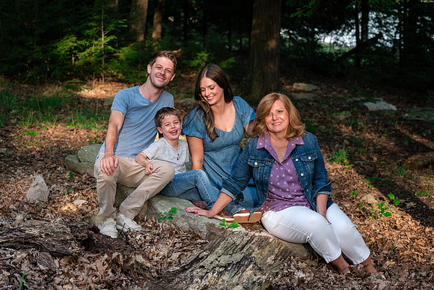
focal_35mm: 85
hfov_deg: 23.9
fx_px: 1025
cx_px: 217
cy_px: 145
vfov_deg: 16.1
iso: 1250
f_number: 5.6
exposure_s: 1/200
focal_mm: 85
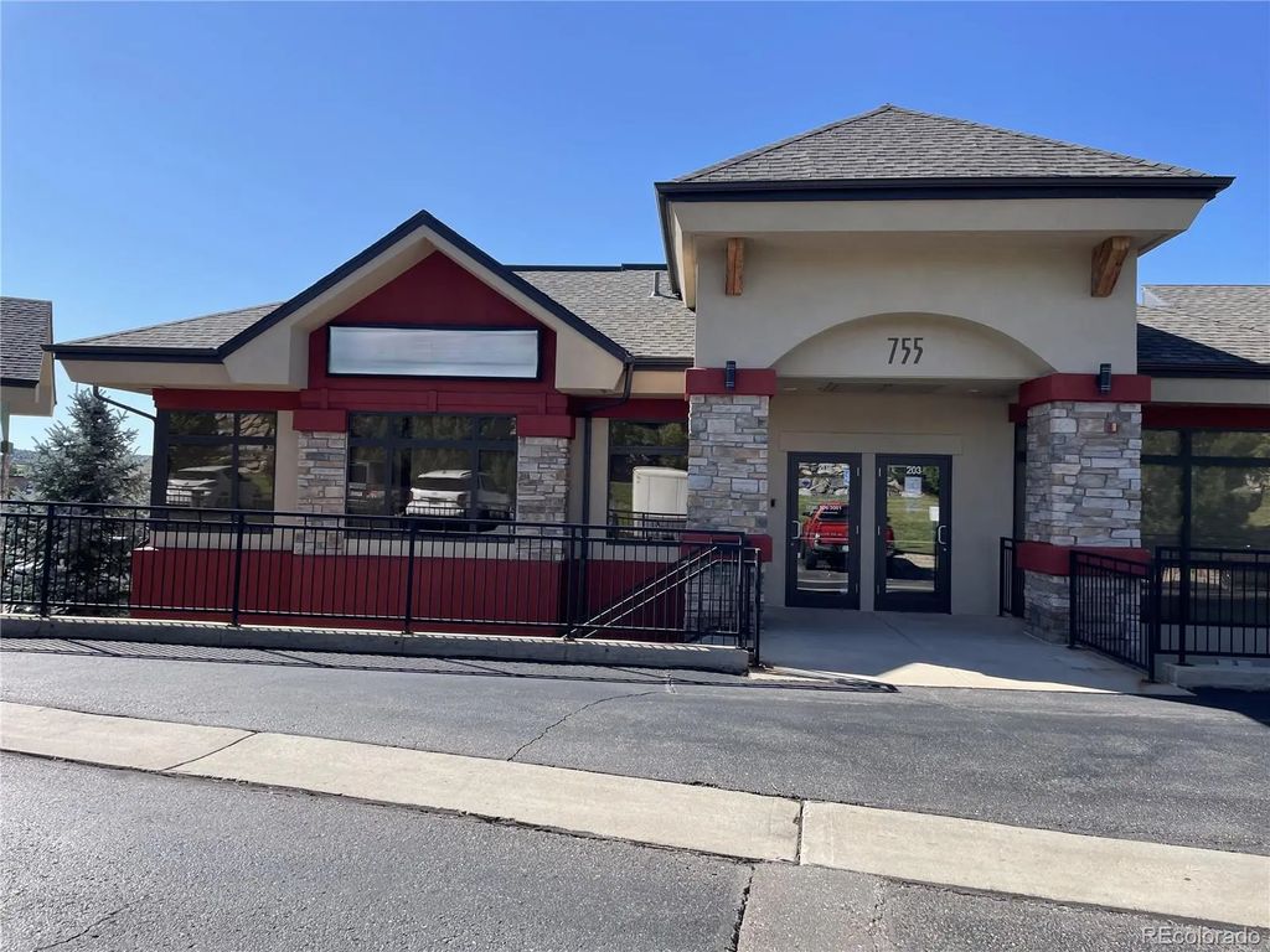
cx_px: 635
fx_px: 954
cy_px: 476
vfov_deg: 53.1
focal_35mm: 26
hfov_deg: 67.3
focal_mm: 4.2
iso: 32
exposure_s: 1/1825
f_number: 1.6
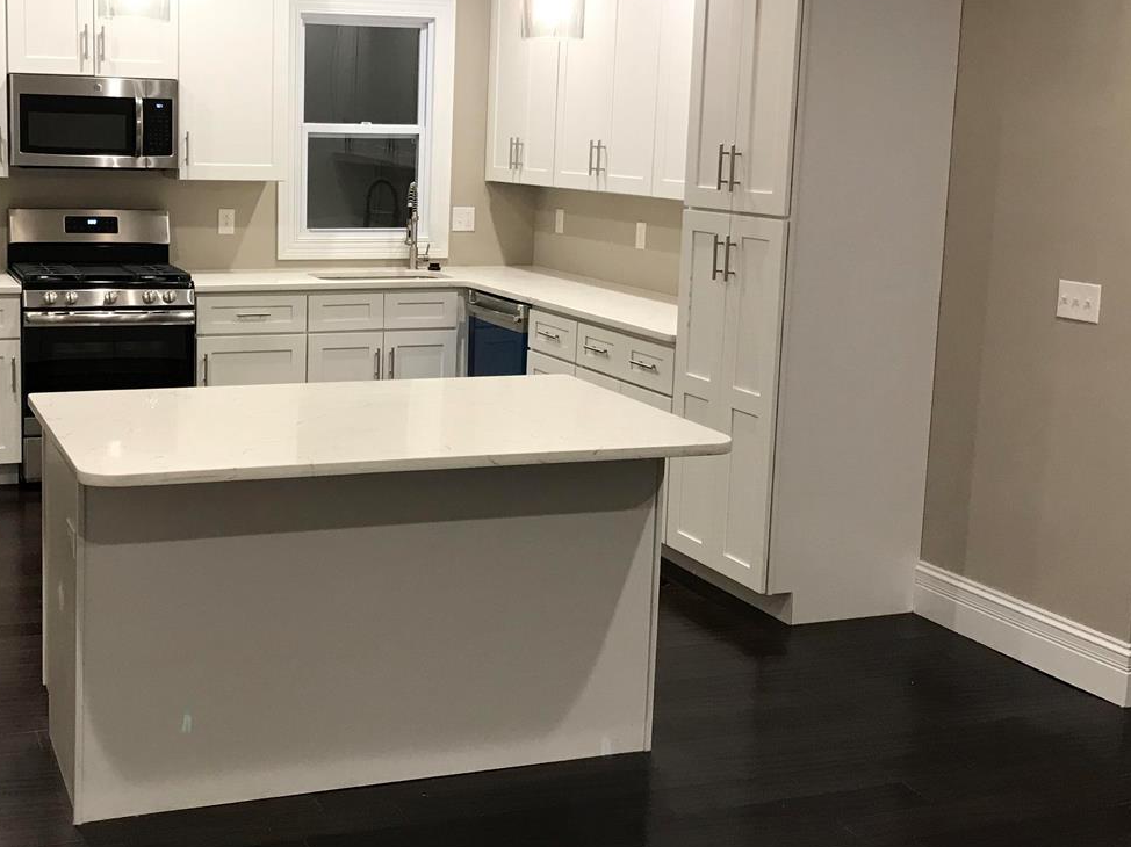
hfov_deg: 40.7
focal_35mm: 46
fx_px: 1503
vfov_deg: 31.5
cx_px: 373
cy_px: 362
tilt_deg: -8.6
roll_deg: -1.1
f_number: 1.8
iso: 32
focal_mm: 3.99
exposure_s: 1/24
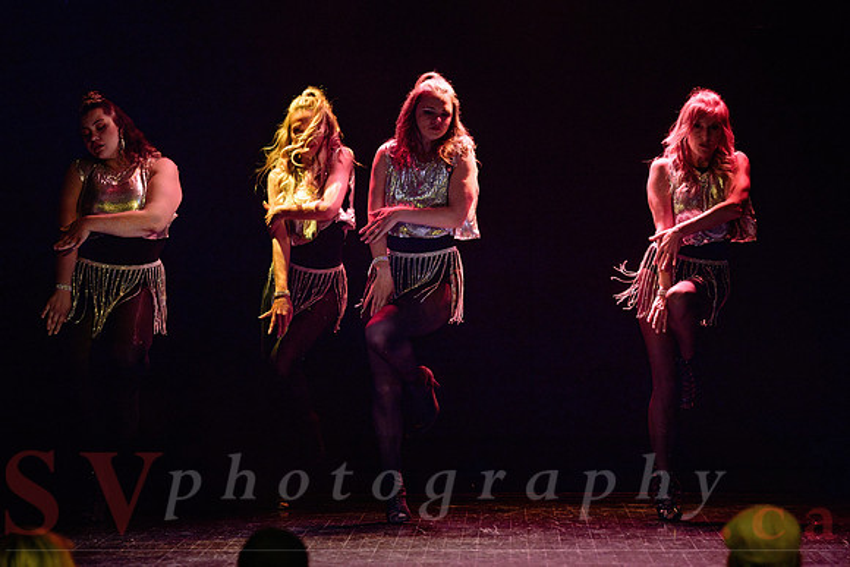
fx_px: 4405
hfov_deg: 11.0
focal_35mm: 187
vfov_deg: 7.4
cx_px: 426
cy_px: 267
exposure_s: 1/200
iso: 1600
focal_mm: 135
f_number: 2.8
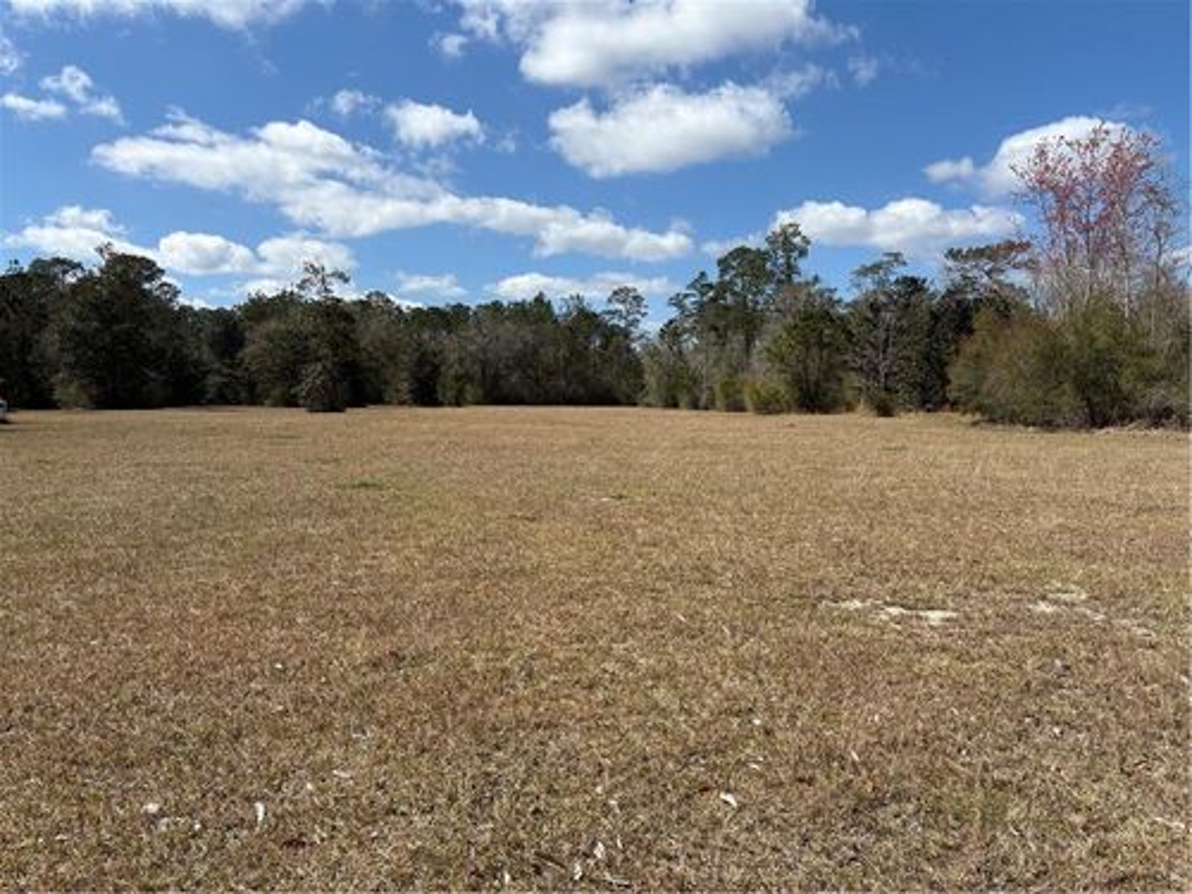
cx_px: 596
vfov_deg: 53.1
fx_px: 895
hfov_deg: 67.3
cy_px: 447
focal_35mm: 26
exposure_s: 1/4329
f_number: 1.6
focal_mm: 5.96
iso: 50
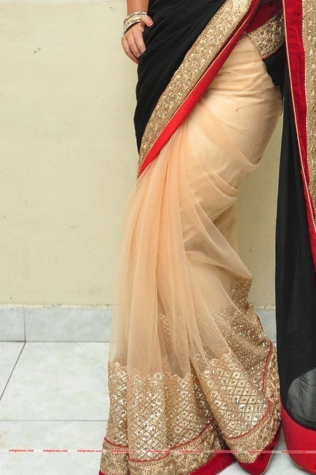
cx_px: 225
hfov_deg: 19.1
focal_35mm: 71
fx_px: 937
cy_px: 93
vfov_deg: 27.9
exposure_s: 1/125
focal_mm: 25
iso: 1600
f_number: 7.1
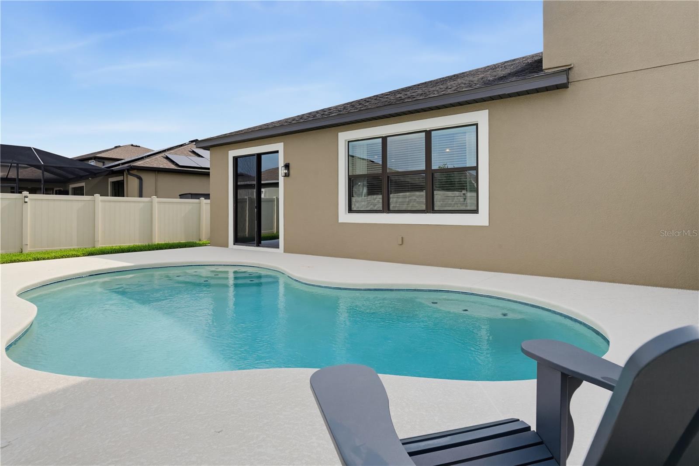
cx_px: 350
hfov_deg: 86.9
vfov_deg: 64.5
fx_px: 369
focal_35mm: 19
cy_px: 233
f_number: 13
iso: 1600
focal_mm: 19
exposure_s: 1/1600
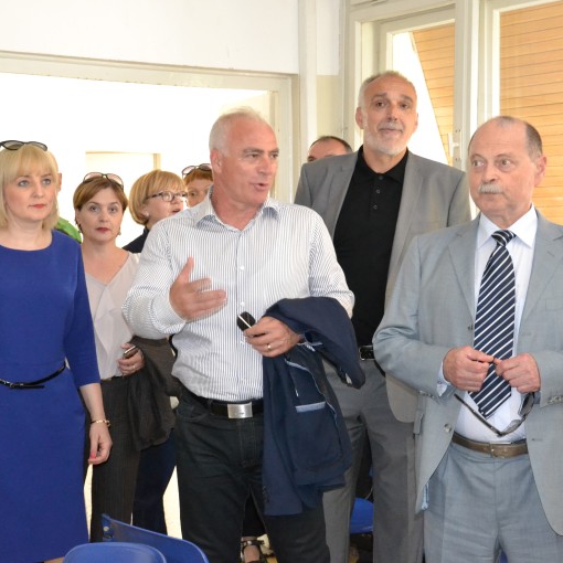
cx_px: 230
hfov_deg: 24.0
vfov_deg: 24.0
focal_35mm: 72
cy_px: 251
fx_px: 1325
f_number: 4.2
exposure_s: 1/60
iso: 3200
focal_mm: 32
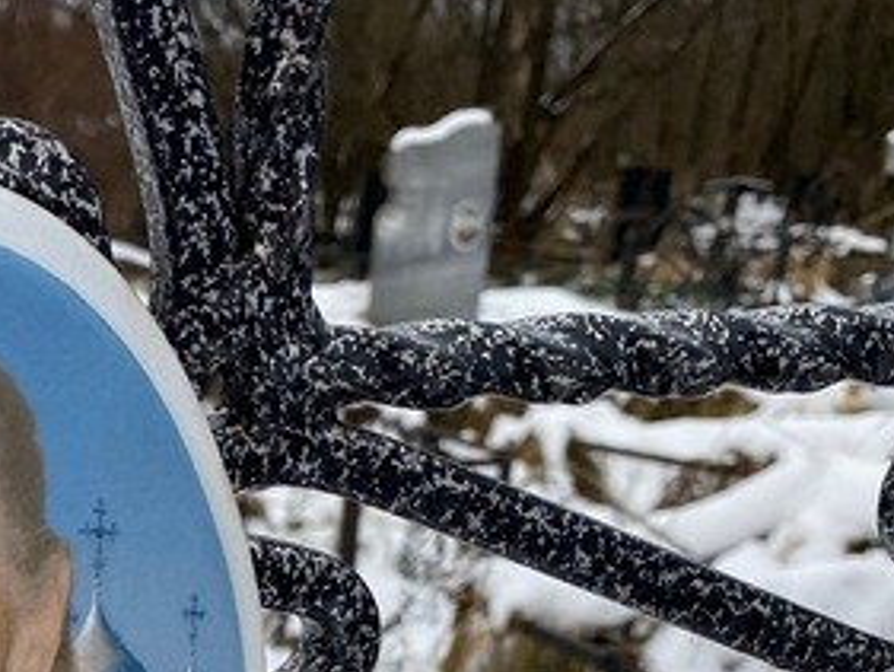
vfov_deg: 18.5
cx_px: -115
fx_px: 1912
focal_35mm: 74
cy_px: 869
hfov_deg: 24.4
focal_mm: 4.25
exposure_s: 1/265
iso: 32
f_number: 1.8
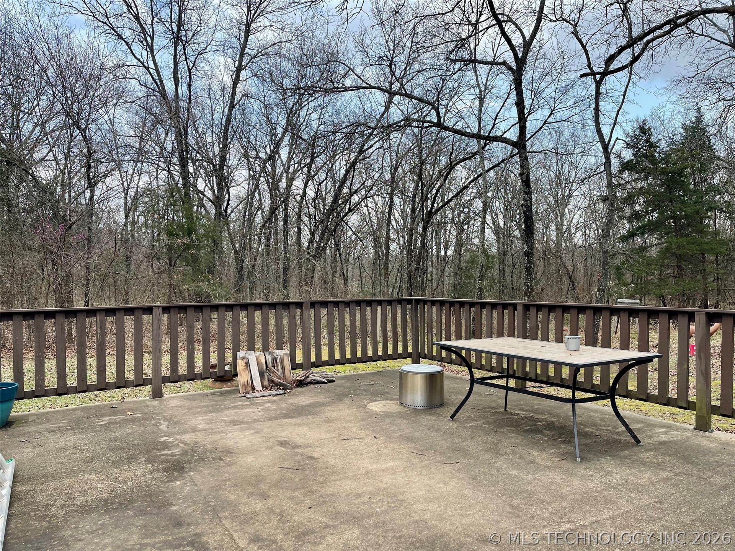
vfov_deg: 54.9
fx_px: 531
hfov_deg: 69.4
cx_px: 368
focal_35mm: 25
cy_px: 276
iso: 32
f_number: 1.6
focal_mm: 5.1
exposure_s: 1/894
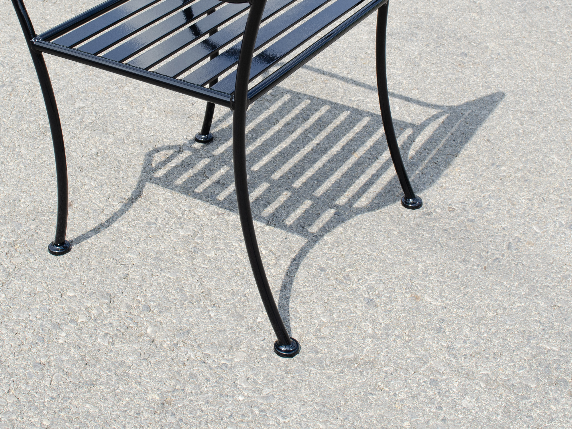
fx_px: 909
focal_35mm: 55
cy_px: 79
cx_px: 230
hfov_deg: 34.8
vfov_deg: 26.0
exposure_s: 1/250
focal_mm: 20
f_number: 8
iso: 125
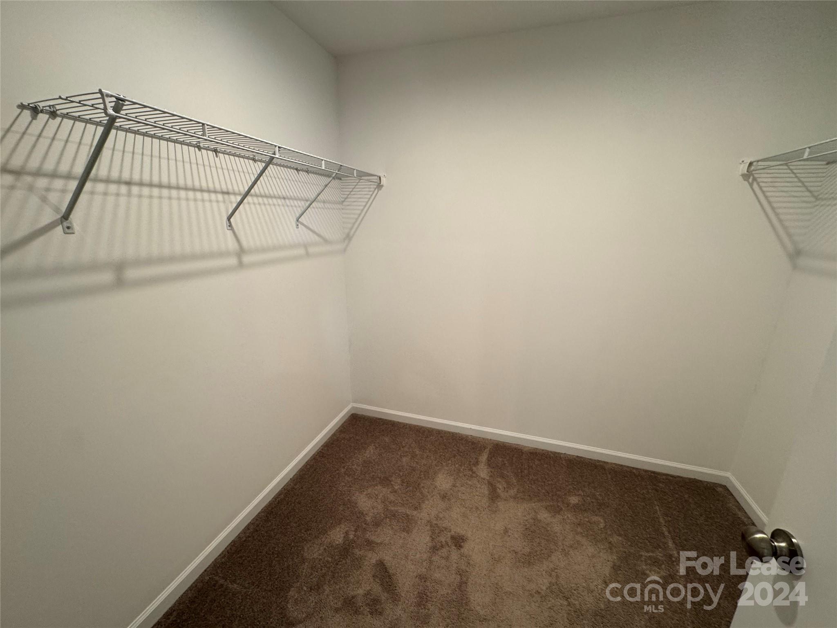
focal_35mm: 14
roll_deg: -2.9
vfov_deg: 85.7
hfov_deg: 102.1
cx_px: 418
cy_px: 314
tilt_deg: -14.2
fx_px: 339
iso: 200
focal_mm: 2.22
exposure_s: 1/120
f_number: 2.2
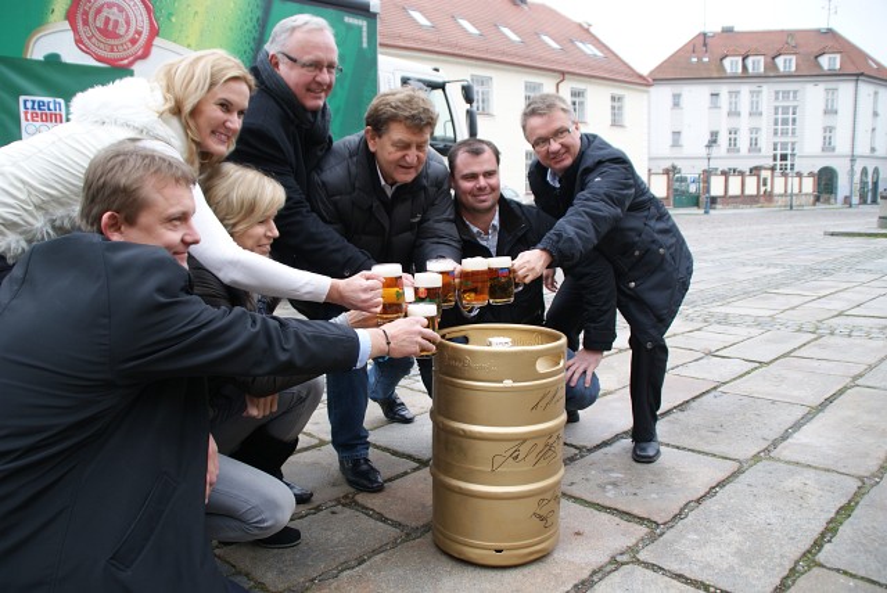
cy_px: 296
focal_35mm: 27
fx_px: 666
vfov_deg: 48.0
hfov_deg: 67.3
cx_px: 444
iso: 100
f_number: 4.5
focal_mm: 18
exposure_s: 1/40
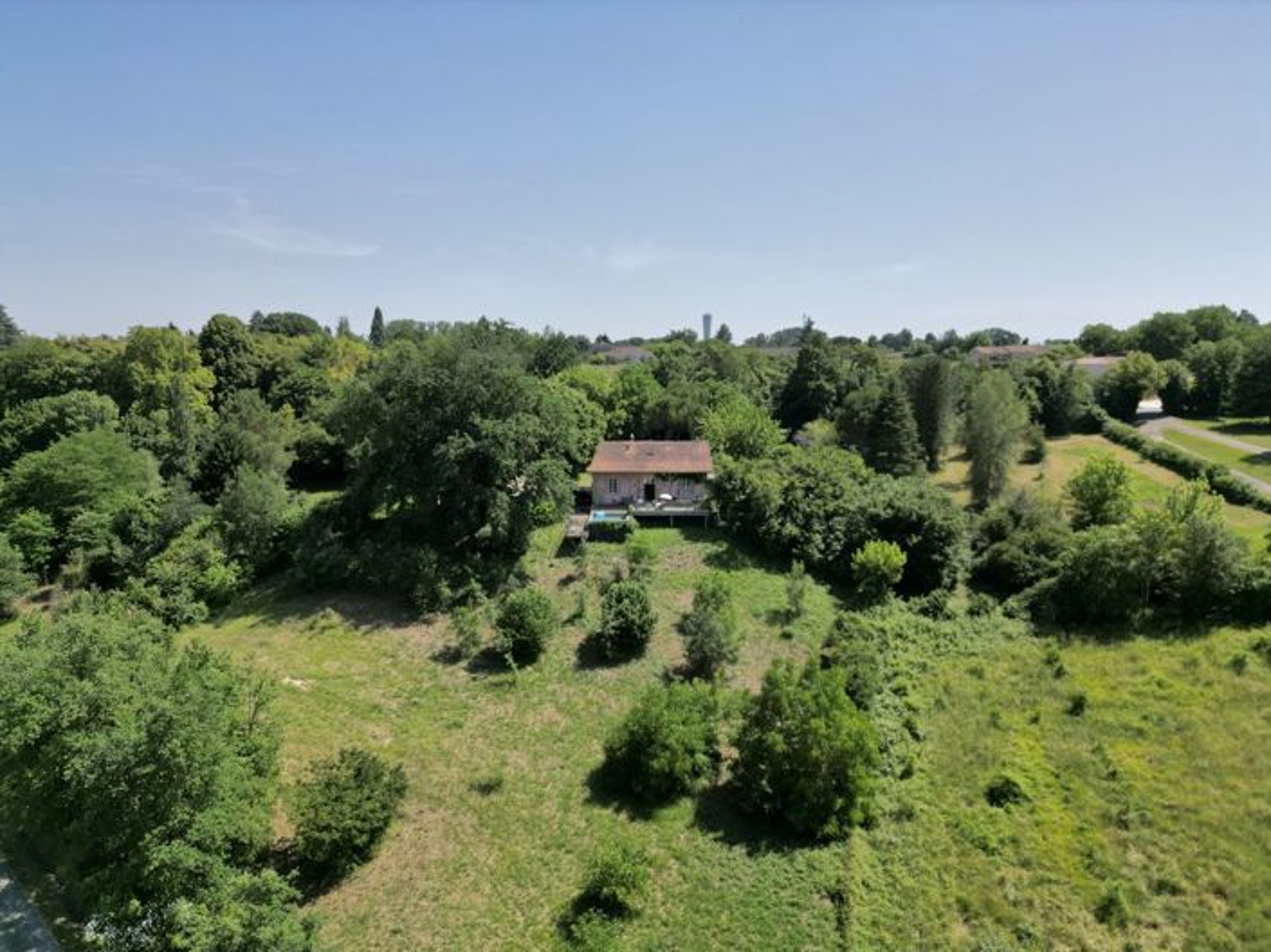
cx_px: 636
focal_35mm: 24
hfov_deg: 71.6
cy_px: 476
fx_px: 881
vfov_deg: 56.8
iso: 110
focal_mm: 6.72
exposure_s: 1/3000
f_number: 1.7
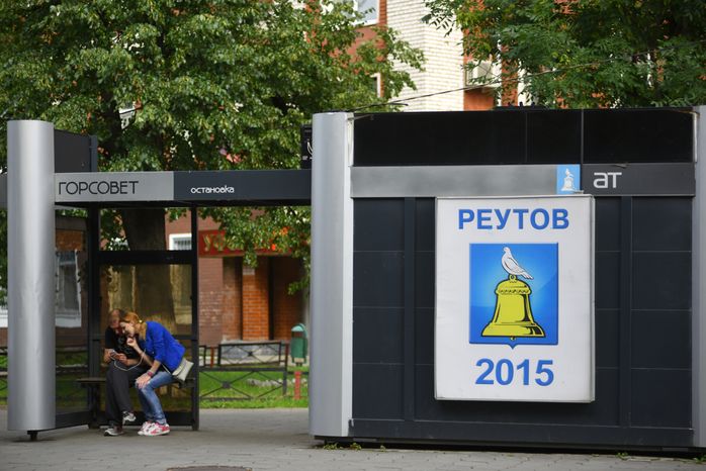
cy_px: 236
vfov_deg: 13.1
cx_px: 353
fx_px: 2060
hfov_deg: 19.4
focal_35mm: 105
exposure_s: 1/160
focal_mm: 105
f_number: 2.8
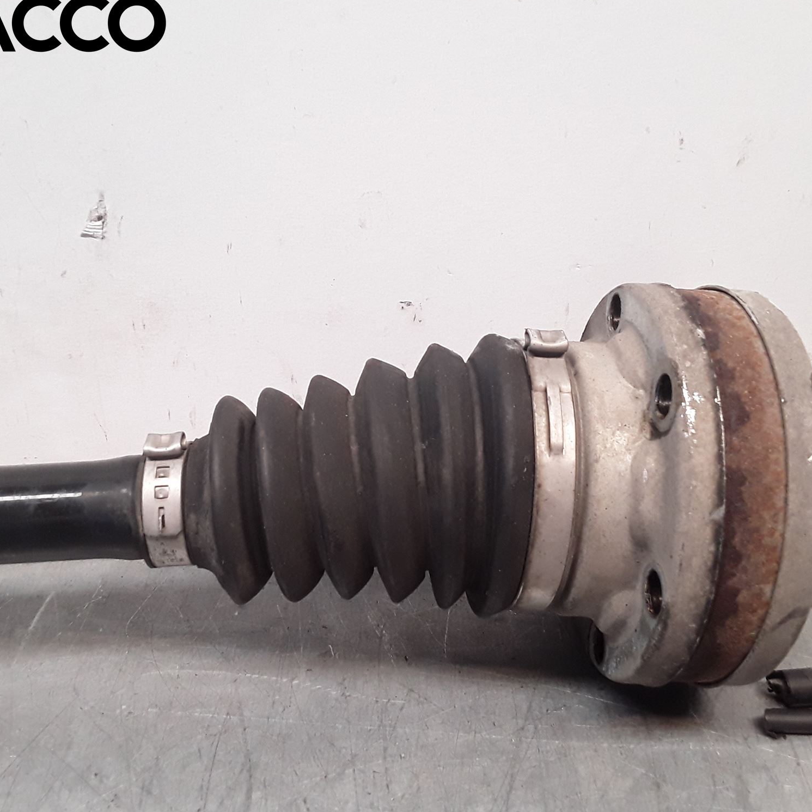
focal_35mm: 34
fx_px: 902
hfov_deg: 48.4
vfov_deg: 48.4
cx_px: 389
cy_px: 411
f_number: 1.9
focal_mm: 2.91
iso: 100
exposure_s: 1/100
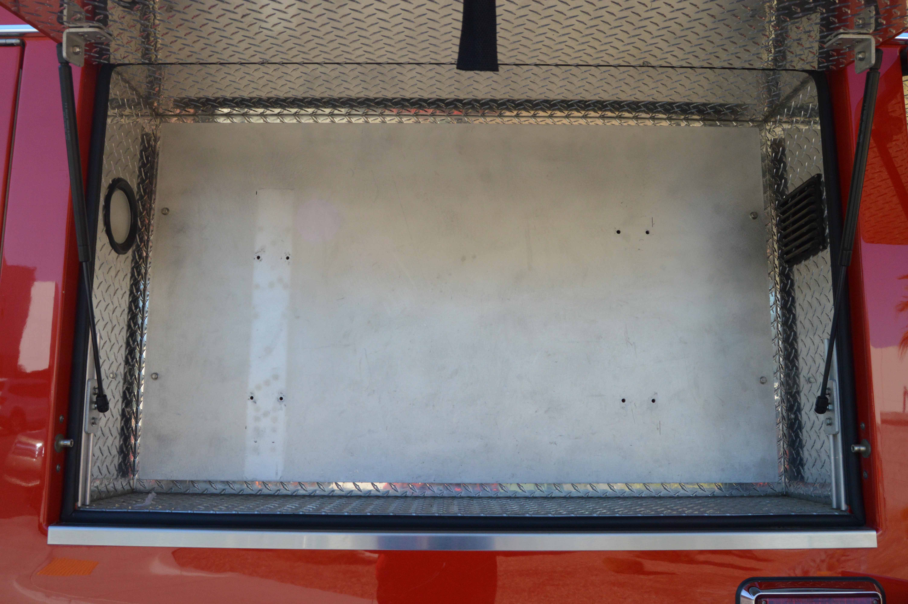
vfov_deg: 43.5
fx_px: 756
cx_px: 454
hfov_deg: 62.0
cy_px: 302
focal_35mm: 30
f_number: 10
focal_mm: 20
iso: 800
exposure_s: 1/400
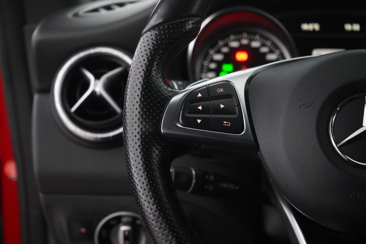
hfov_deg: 28.8
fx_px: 712
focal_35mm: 70
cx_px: 183
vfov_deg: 19.5
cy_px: 122
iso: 12800
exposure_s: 1/60
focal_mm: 70
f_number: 5.6
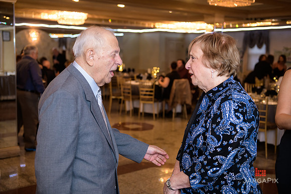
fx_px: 364
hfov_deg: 43.6
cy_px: 97
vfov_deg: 29.9
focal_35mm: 45
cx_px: 146
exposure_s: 1/100
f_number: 3.2
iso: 1000
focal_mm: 45
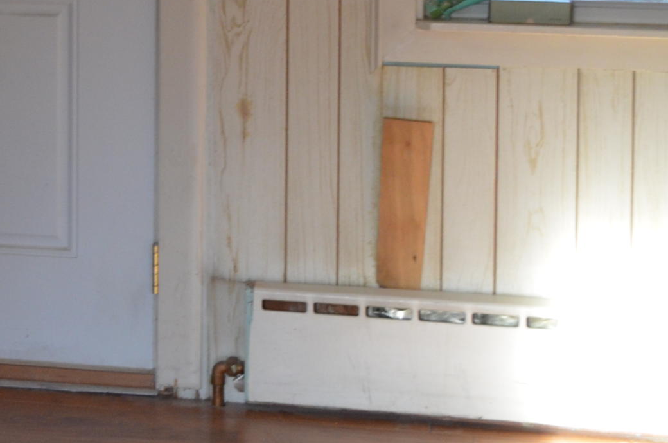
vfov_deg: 10.6
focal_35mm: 125
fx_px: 2323
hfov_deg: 15.4
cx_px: -270
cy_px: -183
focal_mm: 29
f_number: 4.5
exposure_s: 1/40
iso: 800
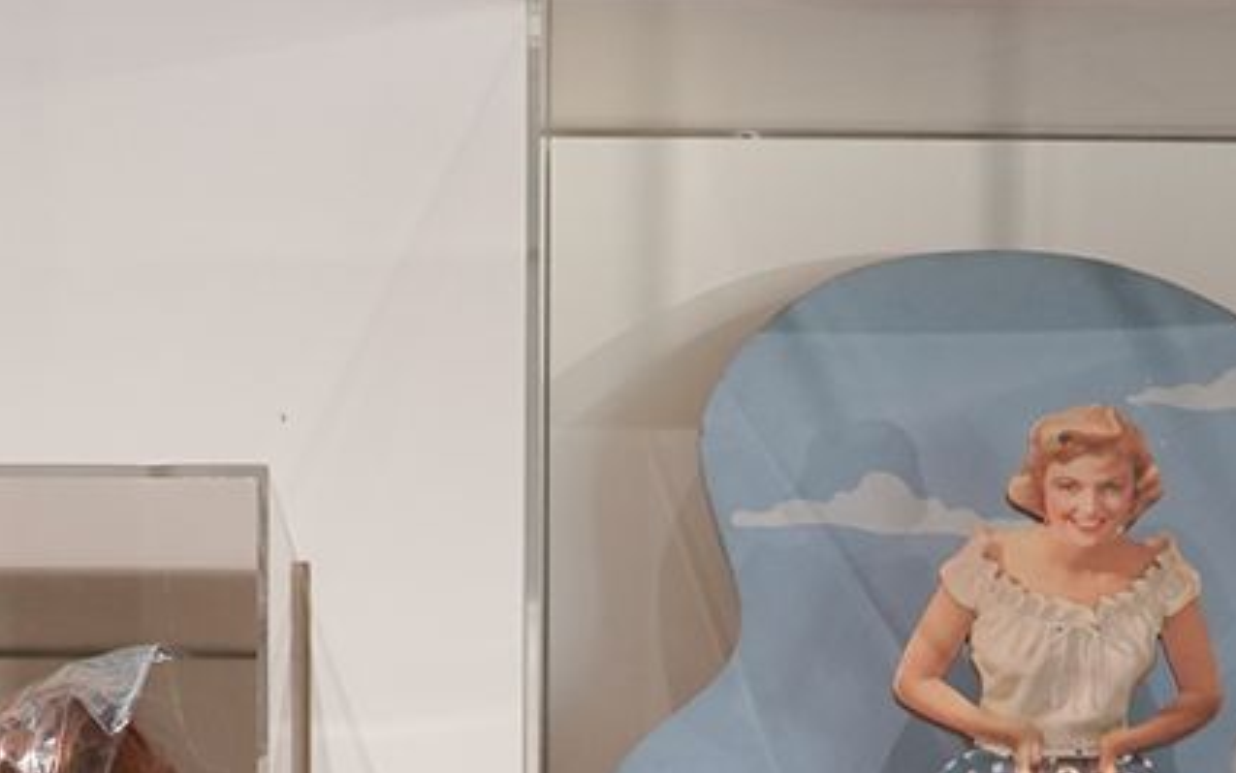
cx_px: 625
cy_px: 1648
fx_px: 3875
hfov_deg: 18.1
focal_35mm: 115
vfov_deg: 10.3
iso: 800
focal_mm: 24
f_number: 5
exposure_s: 1/100
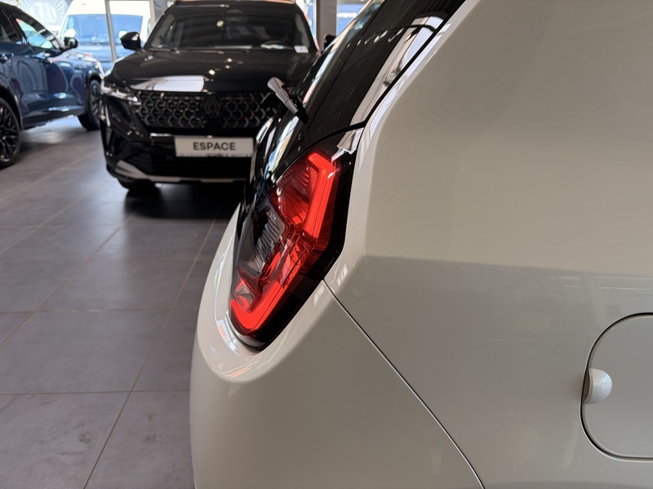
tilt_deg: -20.8
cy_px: 244
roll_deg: -1.0
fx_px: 490
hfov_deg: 67.3
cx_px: 326
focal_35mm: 26
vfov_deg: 53.1
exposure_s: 1/100
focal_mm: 5.96
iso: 50
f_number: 1.6
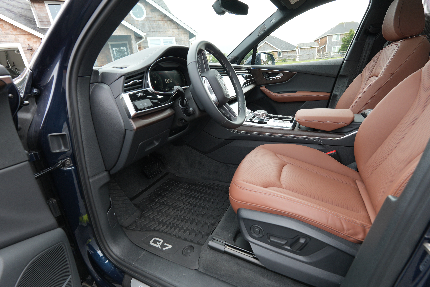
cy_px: 144
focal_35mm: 16
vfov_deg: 72.1
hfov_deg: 95.0
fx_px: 197
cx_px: 215
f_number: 4.5
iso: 100
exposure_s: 1/80
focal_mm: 11
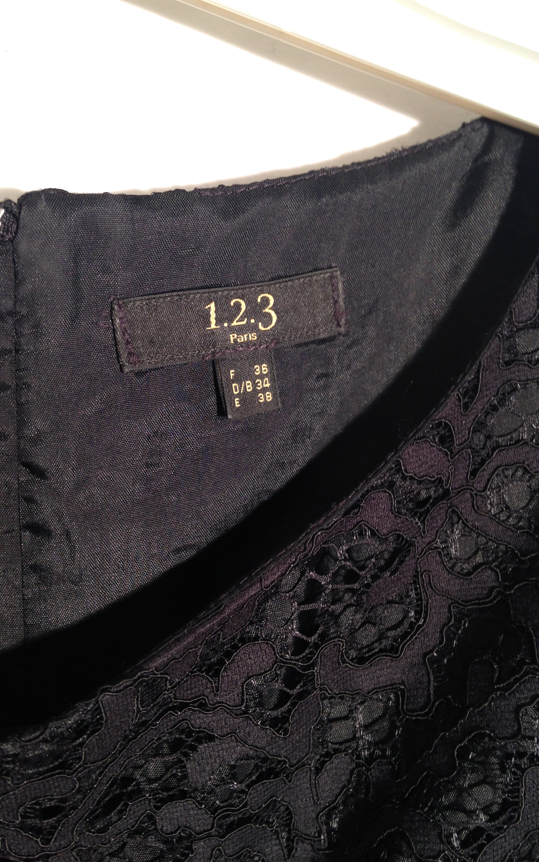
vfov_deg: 54.0
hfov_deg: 35.3
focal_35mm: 36
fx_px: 846
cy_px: 422
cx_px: 248
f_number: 2.4
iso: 50
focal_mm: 4.12
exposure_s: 1/20
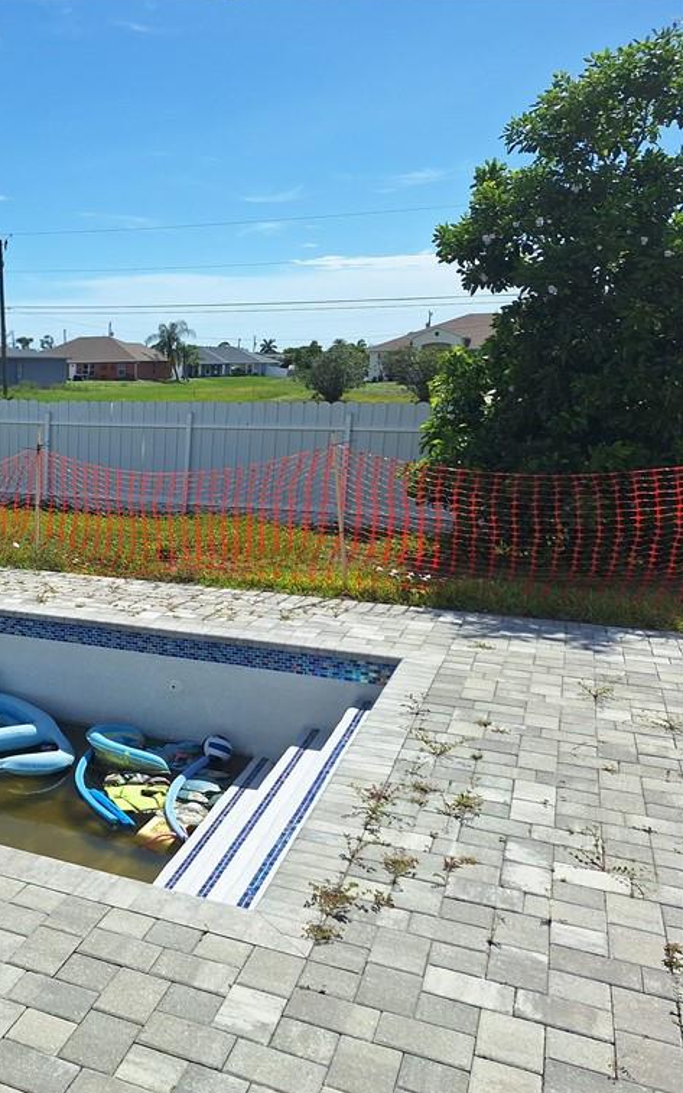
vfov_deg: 58.1
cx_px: -55
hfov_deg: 33.7
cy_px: 549
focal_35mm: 33
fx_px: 983
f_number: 1.8
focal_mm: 5.54
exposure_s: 1/3704
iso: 40
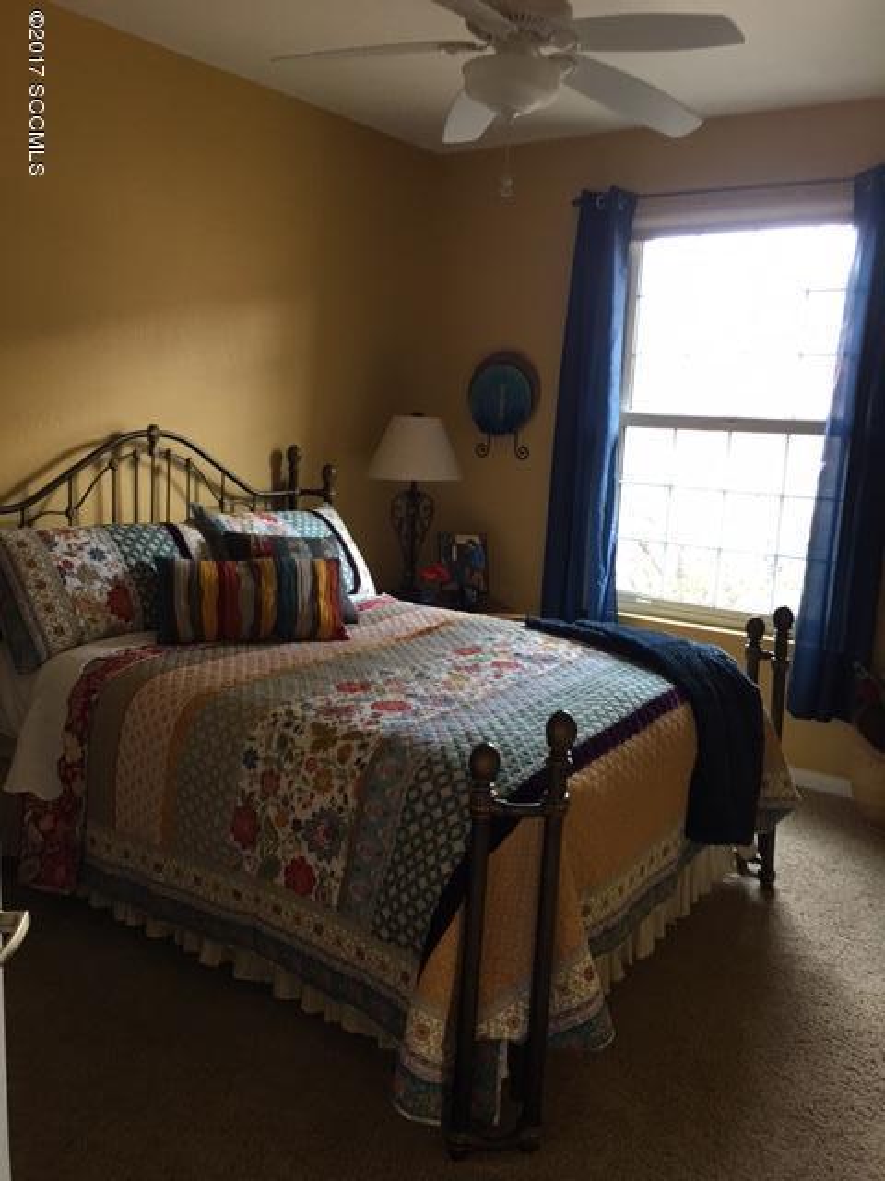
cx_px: 442
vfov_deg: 61.7
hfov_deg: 48.2
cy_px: 590
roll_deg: -3.2
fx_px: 989
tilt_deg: -4.9
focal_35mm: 29
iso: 50
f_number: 2.2
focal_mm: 4.15
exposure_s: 1/15
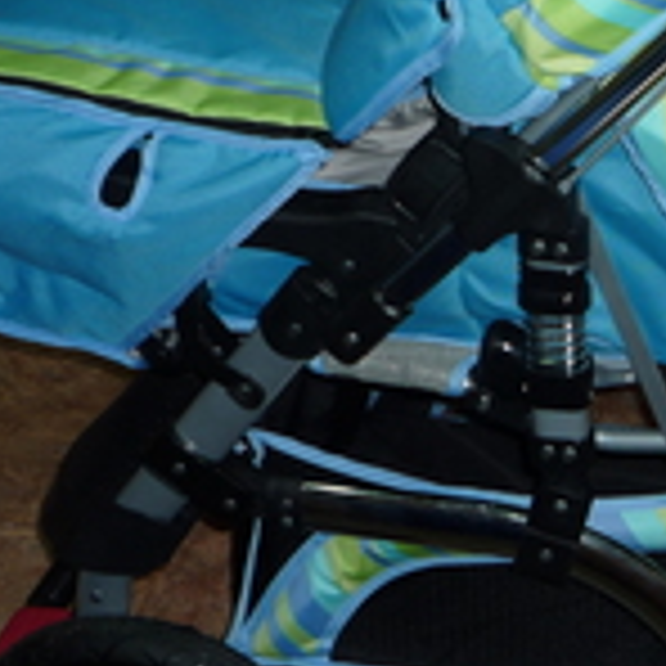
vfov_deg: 19.2
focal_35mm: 89
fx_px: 1937
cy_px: 81
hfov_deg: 19.2
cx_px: 598
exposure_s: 1/30
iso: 100
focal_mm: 5.8
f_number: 3.5
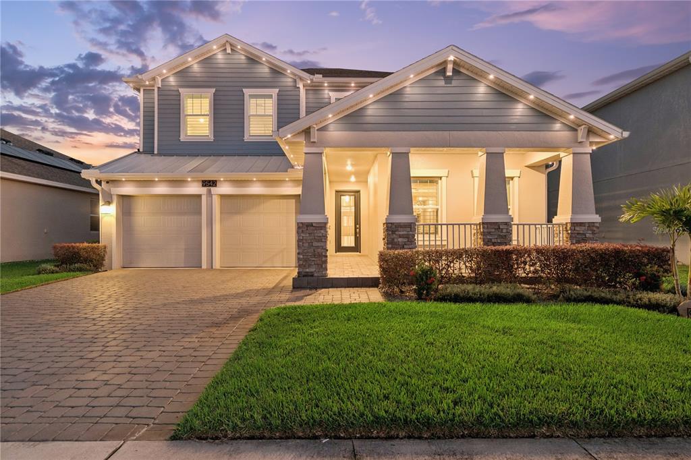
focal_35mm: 20
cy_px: 230
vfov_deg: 61.9
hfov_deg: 84.0
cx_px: 346
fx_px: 384
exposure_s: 1/2.5
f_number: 9
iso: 1000
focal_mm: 20
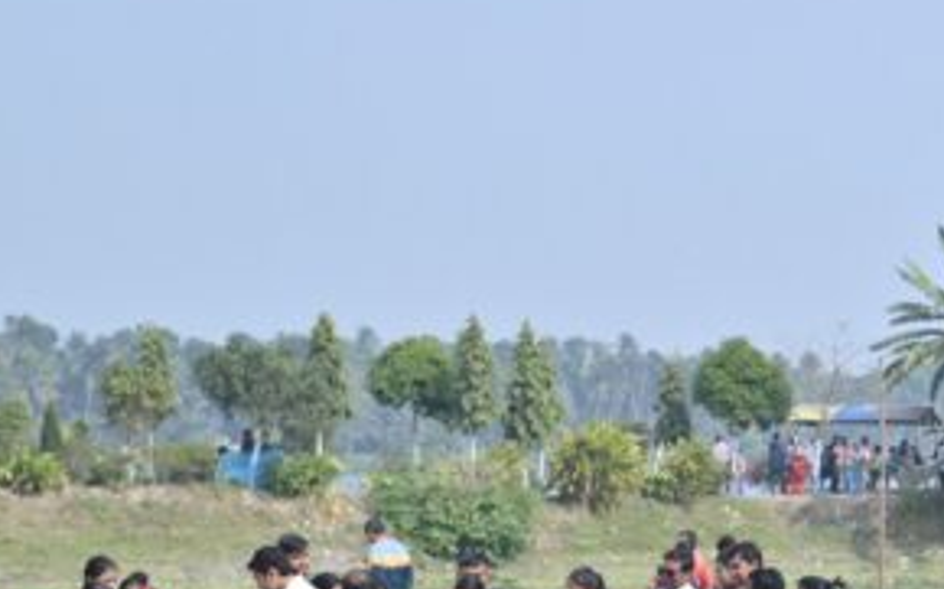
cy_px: 786
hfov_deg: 14.9
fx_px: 3472
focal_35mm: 135
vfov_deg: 9.5
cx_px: 1169
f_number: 7.1
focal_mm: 50
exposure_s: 1/250
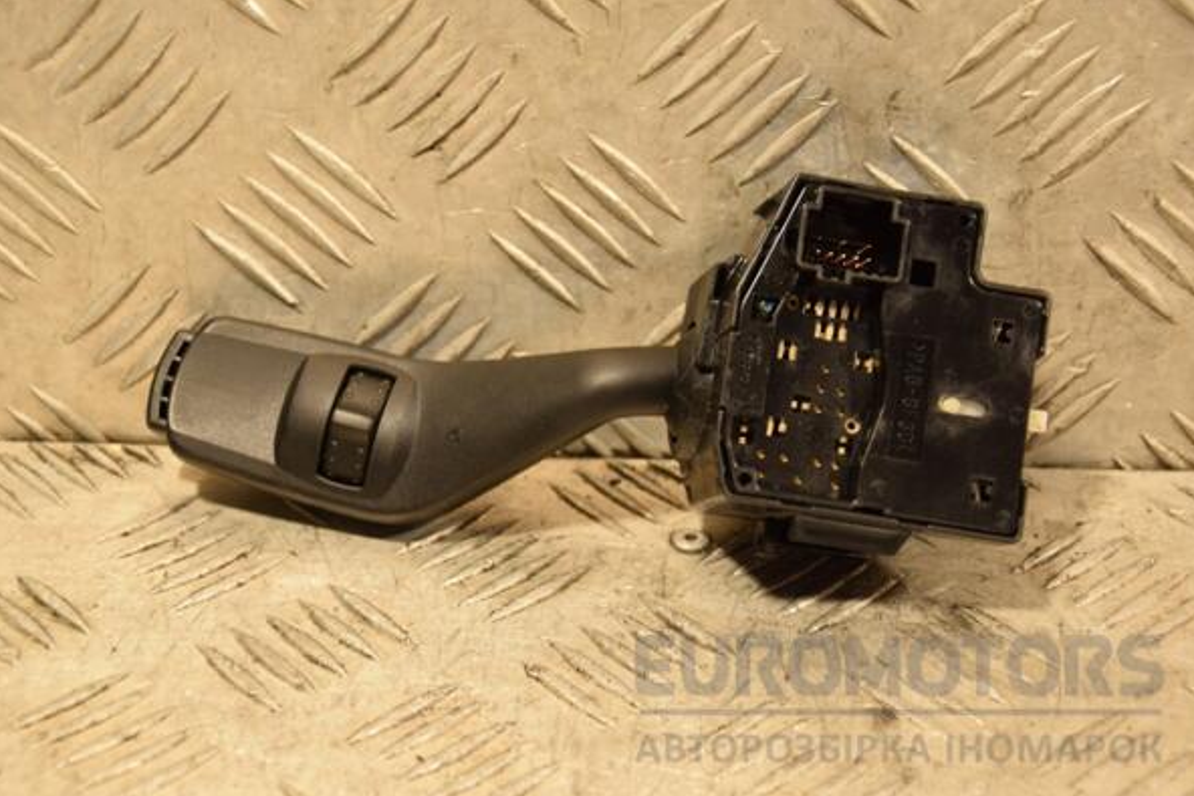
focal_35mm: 79
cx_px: 597
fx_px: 2621
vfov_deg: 17.3
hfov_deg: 25.7
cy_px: 397
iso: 800
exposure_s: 1/100
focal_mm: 52
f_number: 5
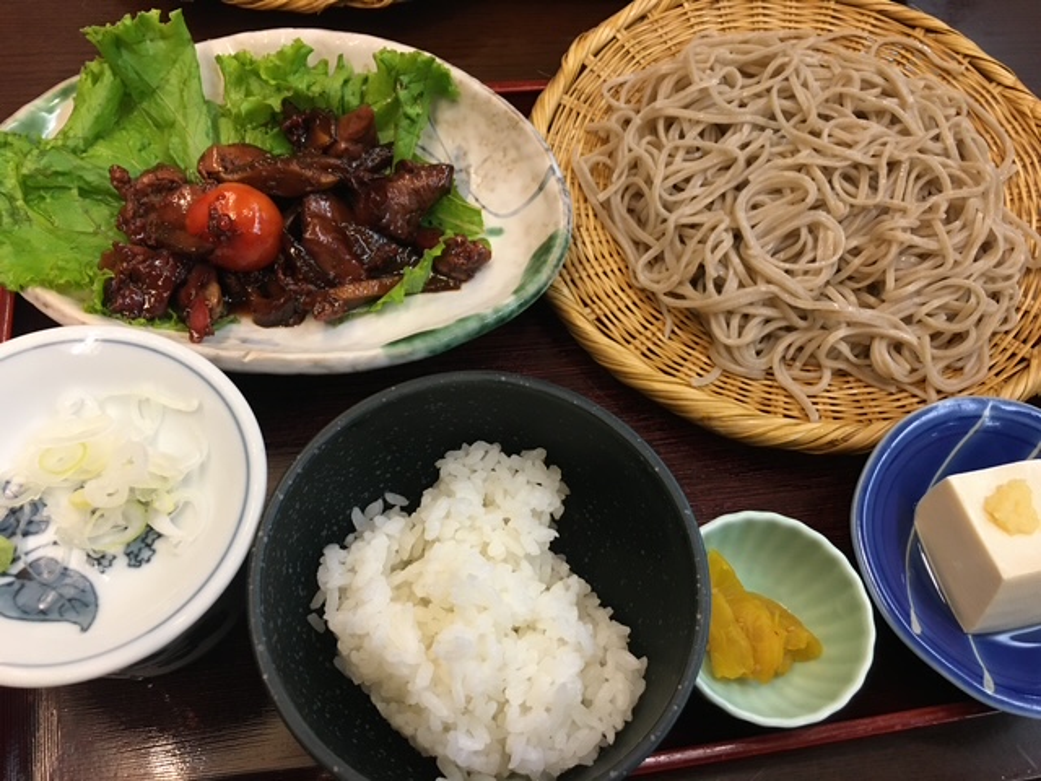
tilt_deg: -62.6
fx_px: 872
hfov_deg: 61.7
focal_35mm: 29
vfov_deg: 48.2
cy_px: 390
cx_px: 520
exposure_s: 1/30
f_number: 2.2
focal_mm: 4.15
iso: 125
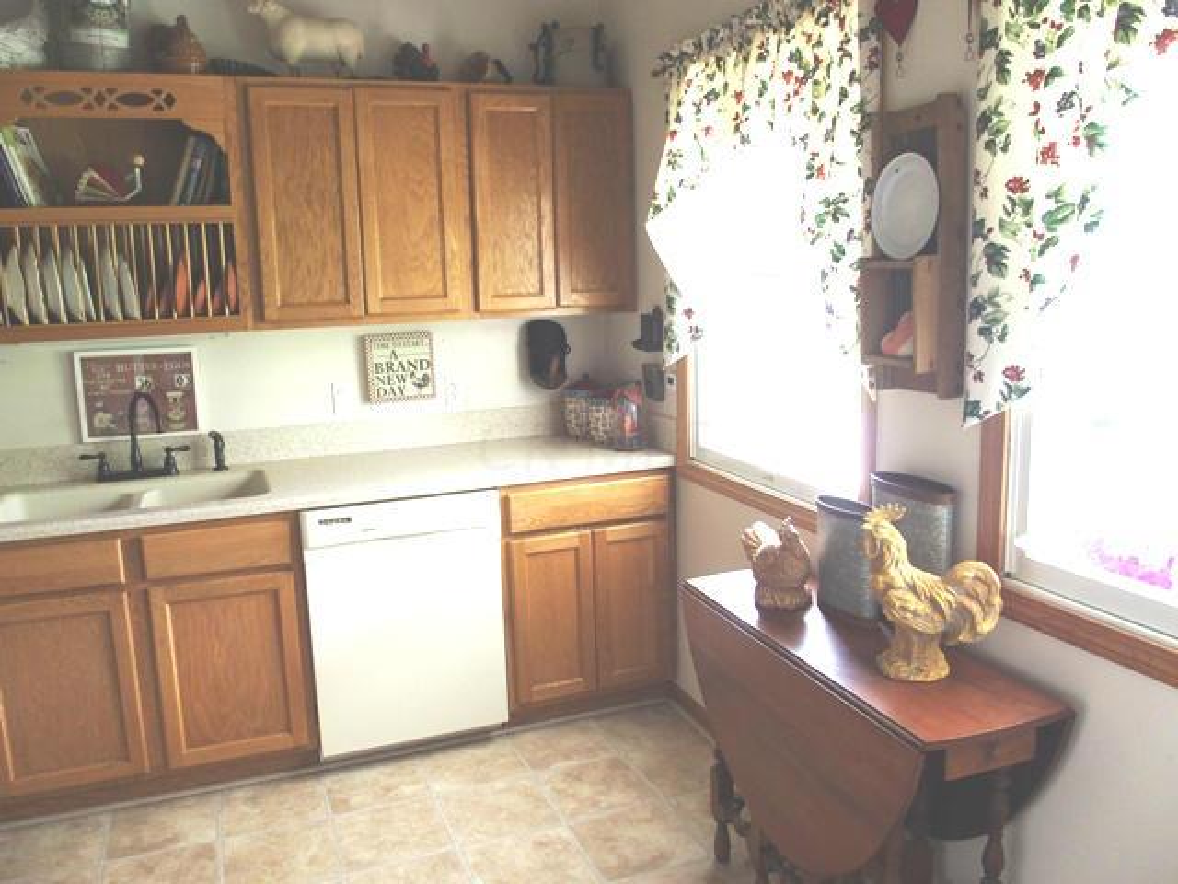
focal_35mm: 28
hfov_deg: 63.4
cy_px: 442
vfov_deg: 49.7
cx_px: 589
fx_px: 953
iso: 160
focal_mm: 6
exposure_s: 1/60
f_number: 2.8
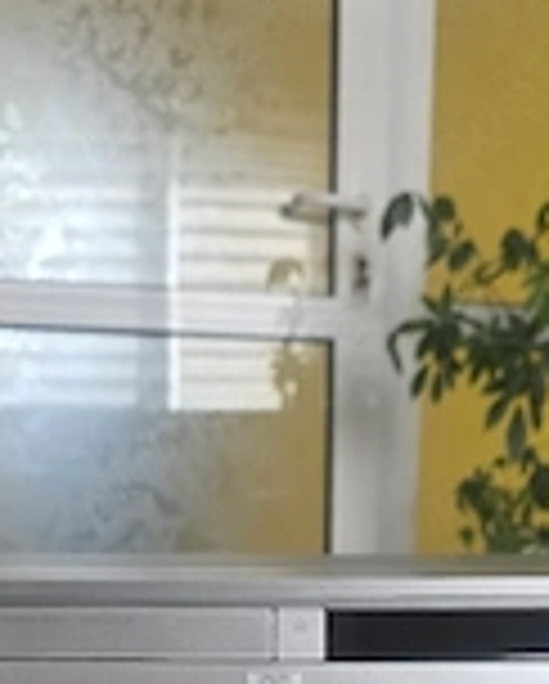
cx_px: 310
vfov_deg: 28.0
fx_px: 1196
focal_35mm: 59
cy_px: 819
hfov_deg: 25.8
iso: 200
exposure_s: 1/101
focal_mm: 6.3
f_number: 1.7
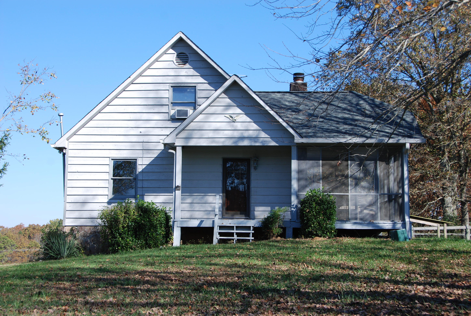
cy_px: 158
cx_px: 236
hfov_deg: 37.8
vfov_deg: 25.9
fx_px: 688
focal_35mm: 52
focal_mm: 35
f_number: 6.3
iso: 100
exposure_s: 1/160
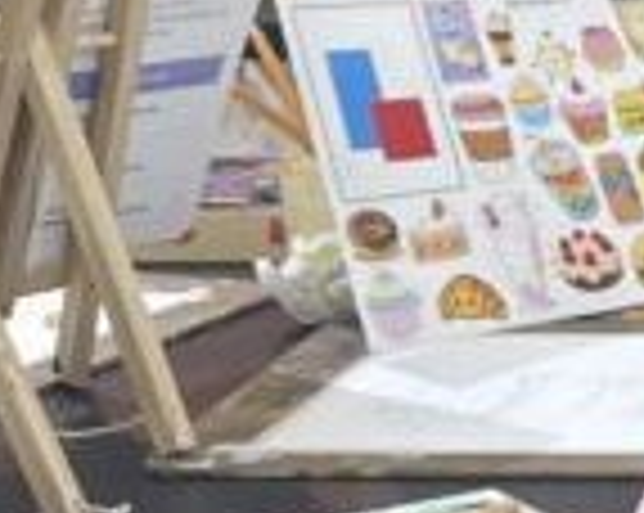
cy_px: 482
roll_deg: +2.1
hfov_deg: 10.0
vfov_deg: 8.6
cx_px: 1302
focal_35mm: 178
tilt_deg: -16.6
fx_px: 3388
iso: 100
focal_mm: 4.2
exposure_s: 1/100
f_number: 1.6
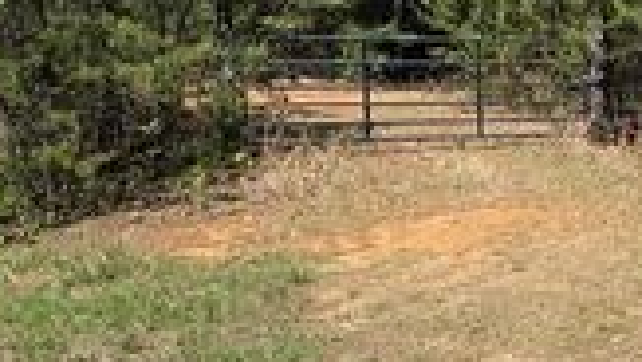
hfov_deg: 24.4
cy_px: 203
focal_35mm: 80
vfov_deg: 15.1
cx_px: 740
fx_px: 1363
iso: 80
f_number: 1.78
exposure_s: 1/3759
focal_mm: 6.76
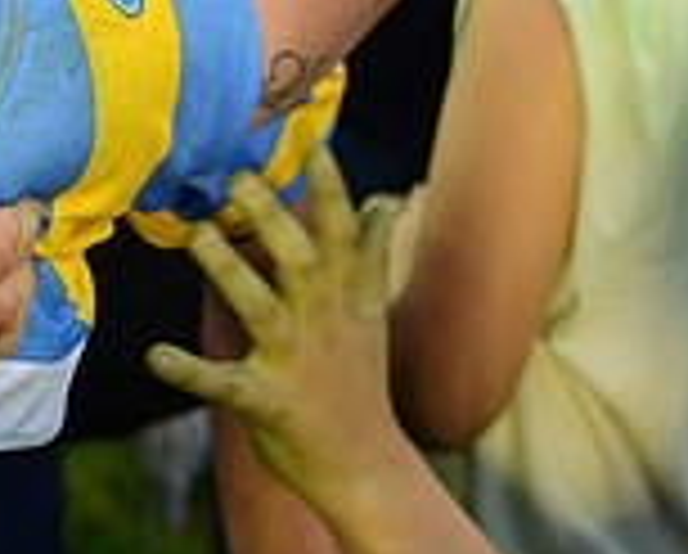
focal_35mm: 103
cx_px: -117
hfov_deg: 17.8
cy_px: -286
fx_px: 2101
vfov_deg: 14.0
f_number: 2.8
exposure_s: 1/1000
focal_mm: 29
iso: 1600
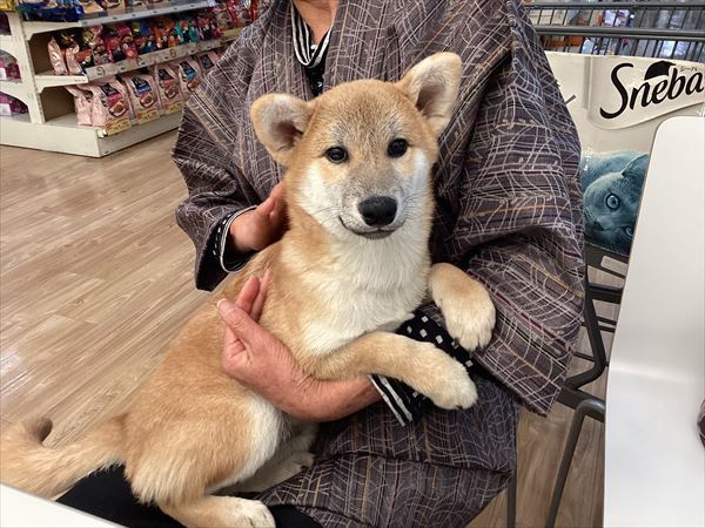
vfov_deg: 45.4
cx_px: 352
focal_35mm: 31
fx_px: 631
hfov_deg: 58.4
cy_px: 264
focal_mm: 3.3
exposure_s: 1/50
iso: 100
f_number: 2.4
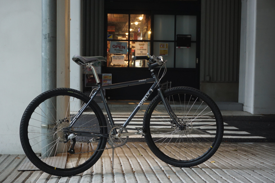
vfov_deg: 22.0
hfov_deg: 32.7
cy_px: 92
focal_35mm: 62
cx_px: 138
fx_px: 469
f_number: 5.6
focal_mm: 41
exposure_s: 1/30
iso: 800
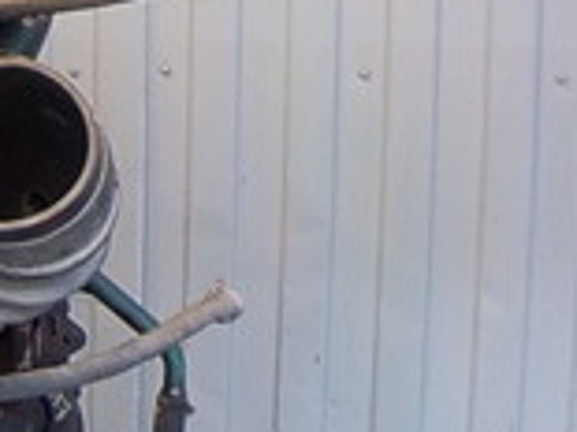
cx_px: -514
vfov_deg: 11.7
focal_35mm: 124
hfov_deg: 13.9
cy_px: 488
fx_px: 2065
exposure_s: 1/30
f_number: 3.3
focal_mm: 4.1
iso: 180
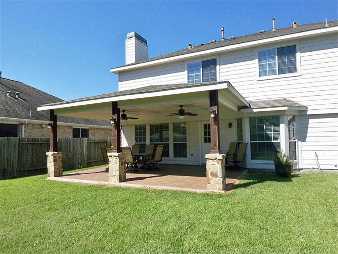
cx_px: 169
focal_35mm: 23
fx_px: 225
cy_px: 127
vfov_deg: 58.9
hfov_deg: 73.9
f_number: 5.6
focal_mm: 3.8
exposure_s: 1/250
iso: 50
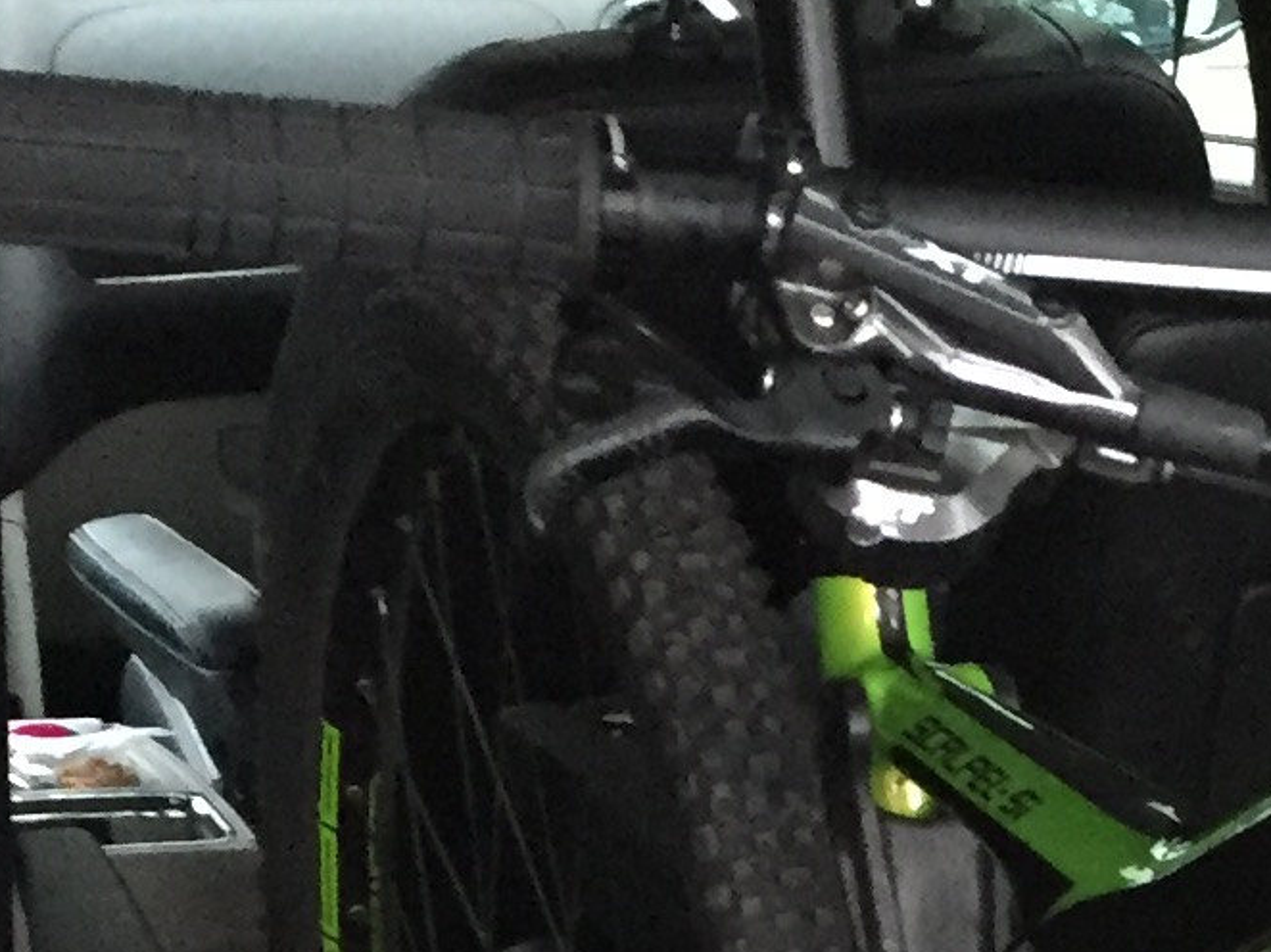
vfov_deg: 9.7
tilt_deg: -21.6
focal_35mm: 143
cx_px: 1649
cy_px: 1808
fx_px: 5249
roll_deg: -2.3
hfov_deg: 13.3
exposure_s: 1/30
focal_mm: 4.15
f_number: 2.2
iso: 320
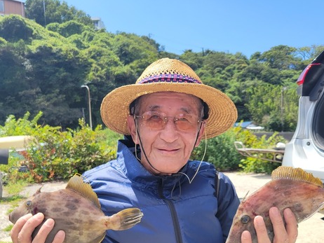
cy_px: 167
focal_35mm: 36
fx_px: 337
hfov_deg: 51.2
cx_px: 180
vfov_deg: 39.1
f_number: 1.8
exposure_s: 1/1258
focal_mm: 5.4
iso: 40
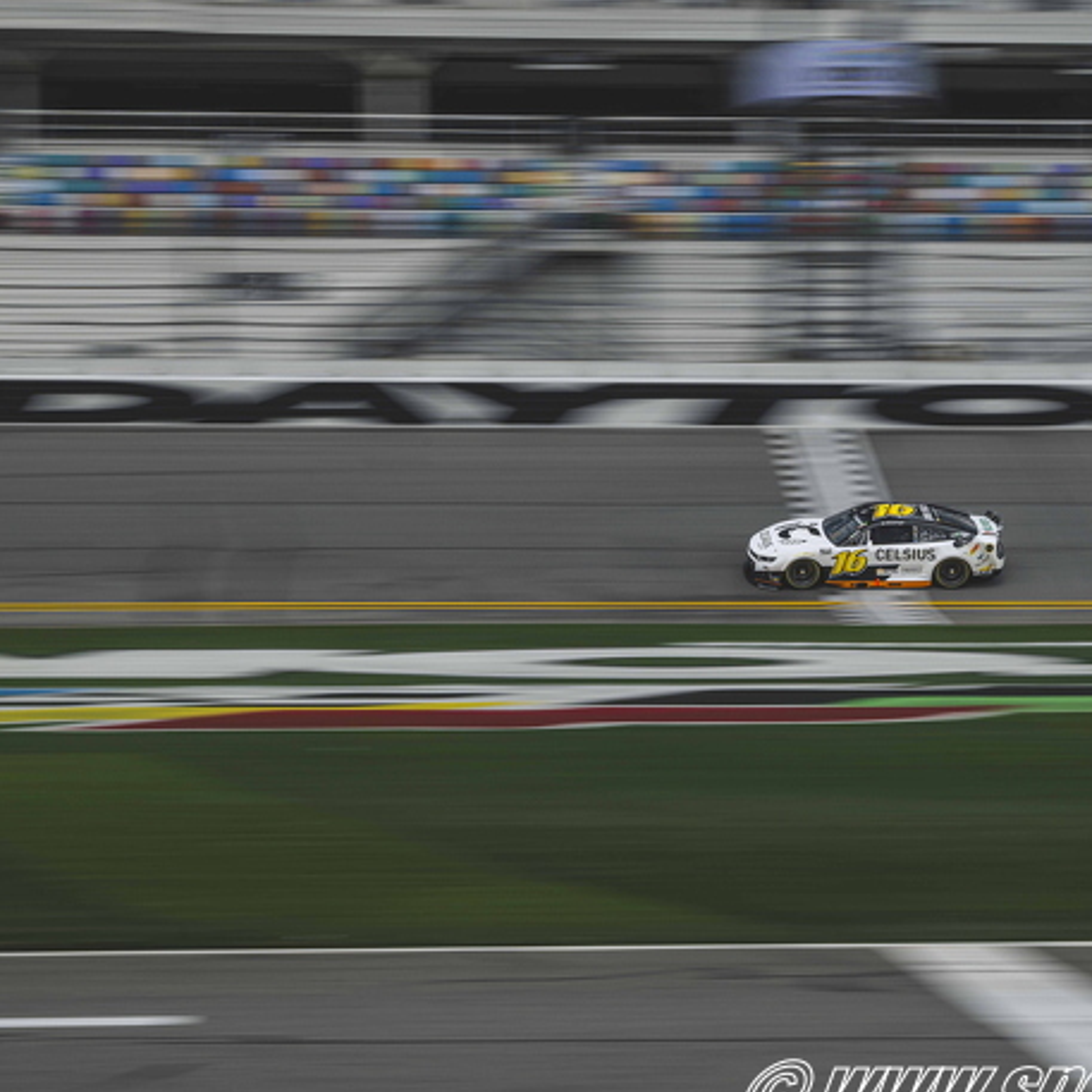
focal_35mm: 115
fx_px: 4104
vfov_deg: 15.2
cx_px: 803
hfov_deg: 15.1
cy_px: 523
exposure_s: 1/60
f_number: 13
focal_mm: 78
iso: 100
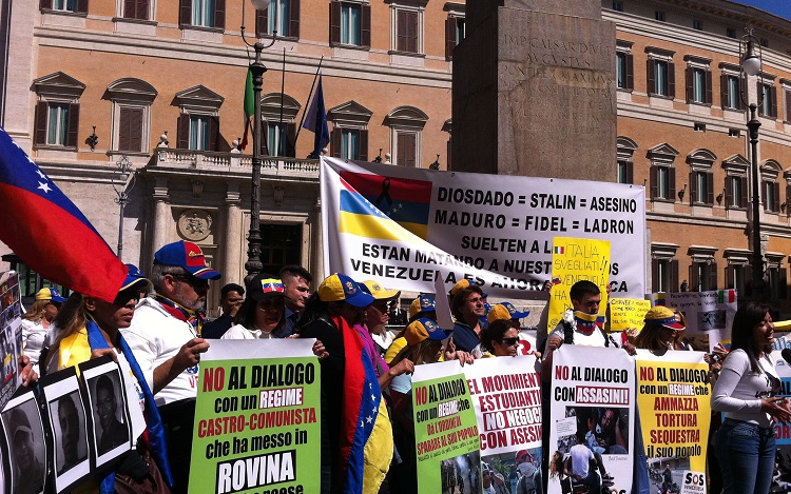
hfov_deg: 49.3
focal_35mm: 40
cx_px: 413
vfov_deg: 32.0
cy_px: 265
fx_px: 862
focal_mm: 3.85
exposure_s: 1/2742
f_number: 2.8
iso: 80
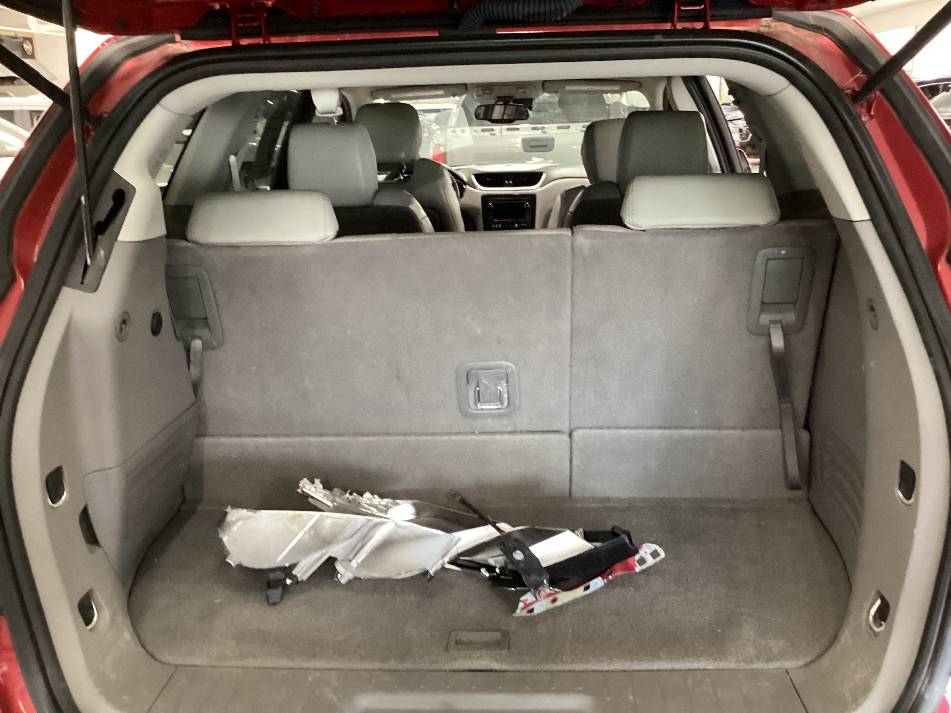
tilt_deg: -19.0
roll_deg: +1.0
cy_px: 356
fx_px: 852
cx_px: 476
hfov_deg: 58.4
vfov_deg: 45.4
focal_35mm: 31
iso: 400
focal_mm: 3.3
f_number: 2.4
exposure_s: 1/25
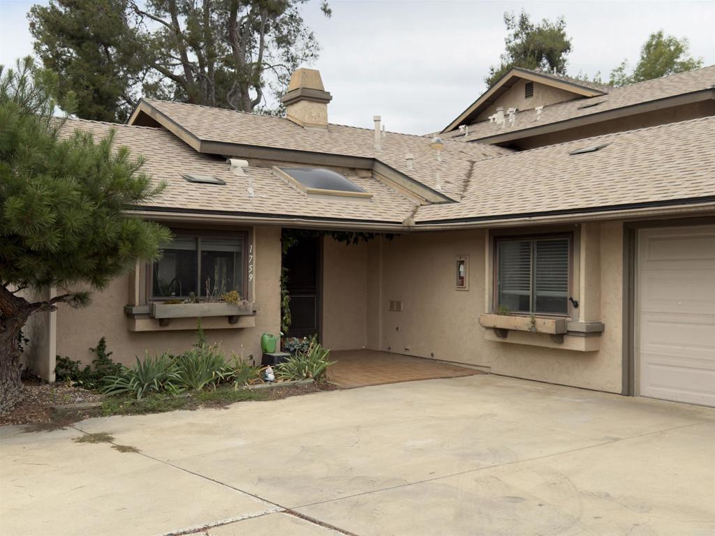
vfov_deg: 37.7
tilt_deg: +0.1
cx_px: 358
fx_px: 785
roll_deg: -0.9
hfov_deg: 49.0
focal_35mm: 38
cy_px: 268
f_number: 1.78
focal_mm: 6.76
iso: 64
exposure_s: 1/2915
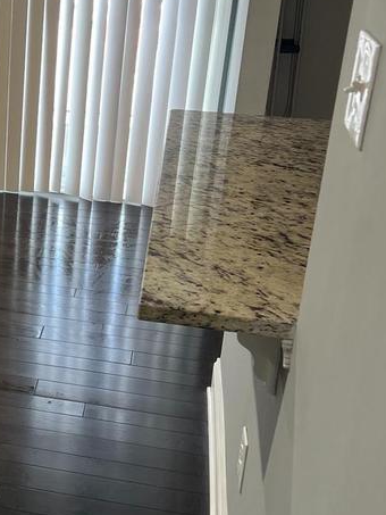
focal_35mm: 62
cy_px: 234
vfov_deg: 31.2
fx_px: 921
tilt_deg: -20.7
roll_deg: -0.1
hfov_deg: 22.5
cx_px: -28
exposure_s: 1/60
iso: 125
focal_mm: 5.7
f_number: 1.5
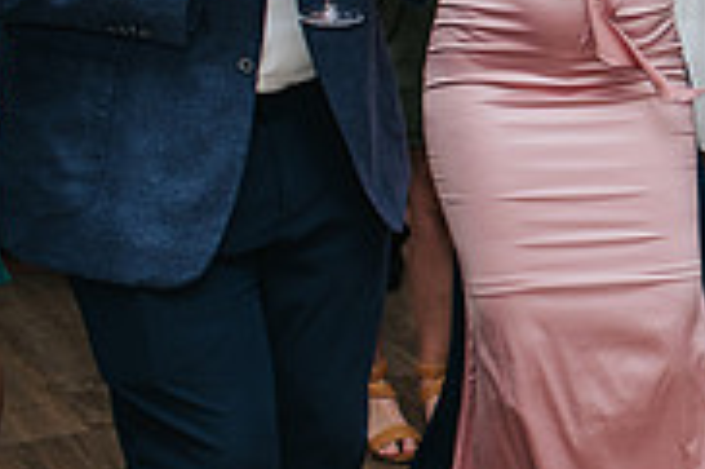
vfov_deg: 11.7
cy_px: 66
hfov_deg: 16.2
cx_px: 1050
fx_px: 2270
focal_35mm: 116
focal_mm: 35
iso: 800
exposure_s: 1/200
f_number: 3.2
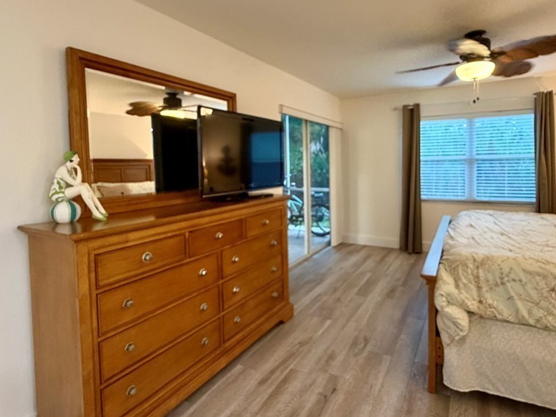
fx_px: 305
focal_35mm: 19
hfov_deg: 84.0
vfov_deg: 68.3
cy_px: 178
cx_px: 323
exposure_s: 1/60
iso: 400
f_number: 2.2
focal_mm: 2.22
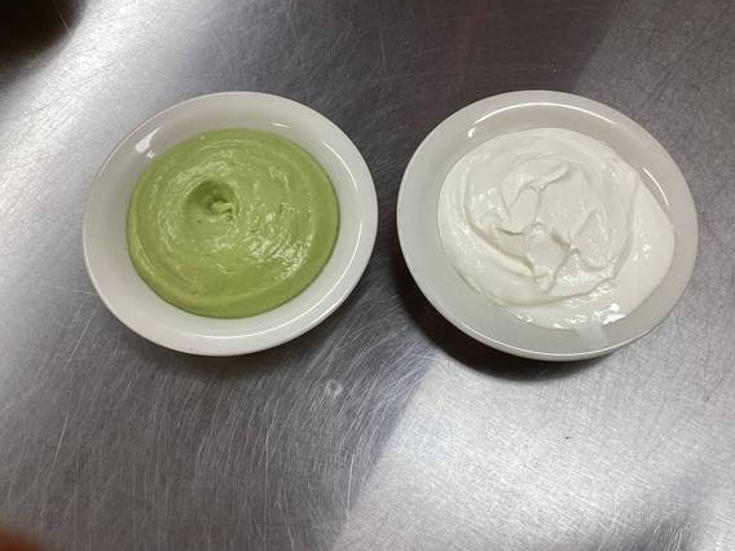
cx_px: 369
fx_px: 679
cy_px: 270
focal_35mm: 32
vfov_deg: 44.2
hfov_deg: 56.8
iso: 64
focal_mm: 3.3
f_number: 2.4
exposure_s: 1/120
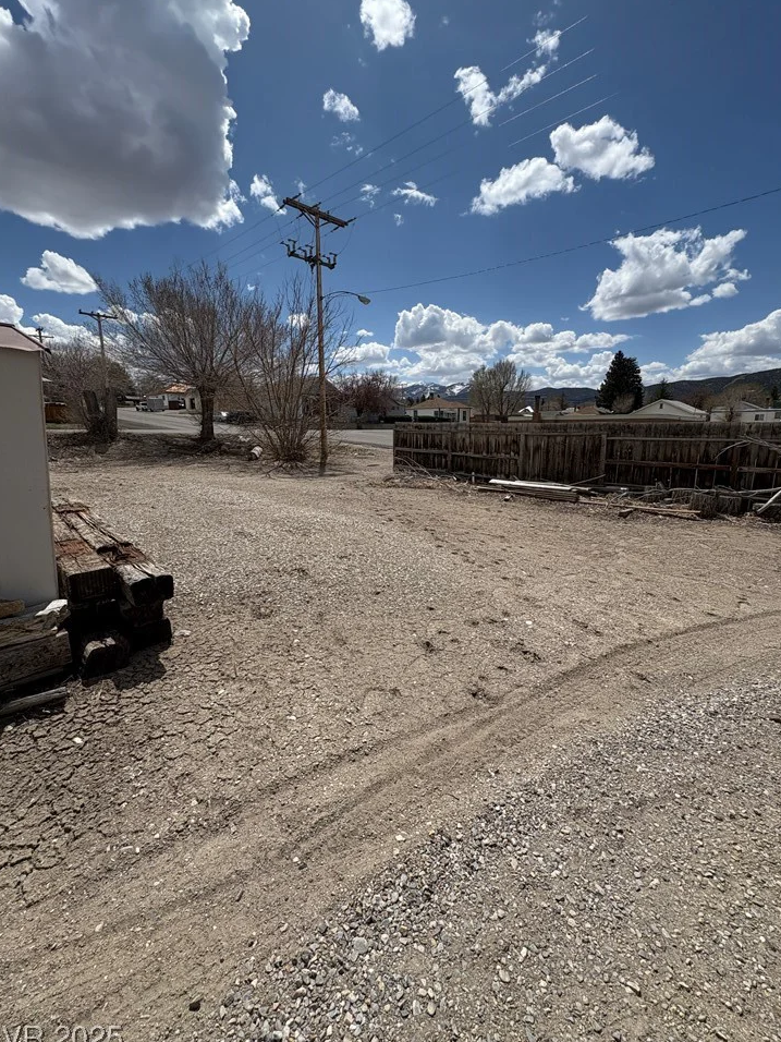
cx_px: 394
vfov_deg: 98.2
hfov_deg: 81.7
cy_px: 511
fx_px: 451
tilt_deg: -10.5
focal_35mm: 15
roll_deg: +1.4
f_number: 2.2
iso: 50
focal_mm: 2.22
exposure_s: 1/4132
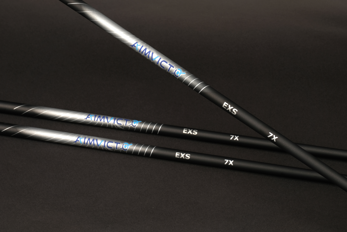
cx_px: 174
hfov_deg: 33.4
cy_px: 116
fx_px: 578
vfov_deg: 22.6
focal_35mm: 60
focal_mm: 40.1
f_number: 10
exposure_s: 1/125
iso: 100
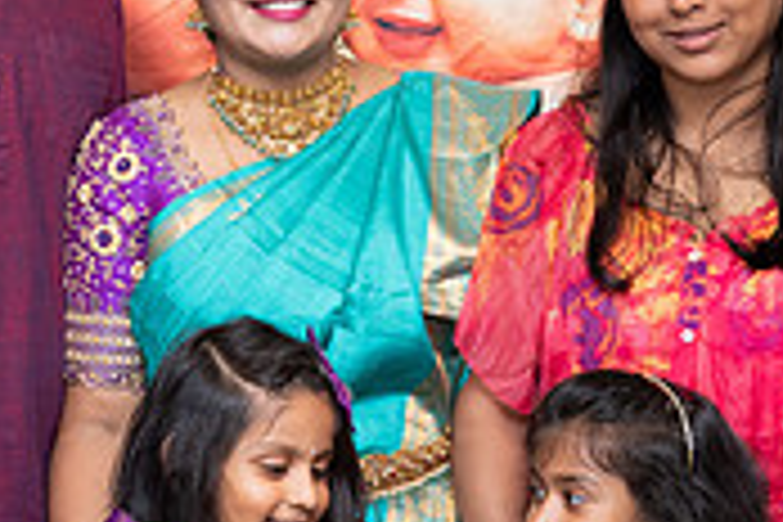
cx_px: 176
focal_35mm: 122
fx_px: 2653
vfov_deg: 11.2
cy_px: 241
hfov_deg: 16.7
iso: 500
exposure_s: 1/200
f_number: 4
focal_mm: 36
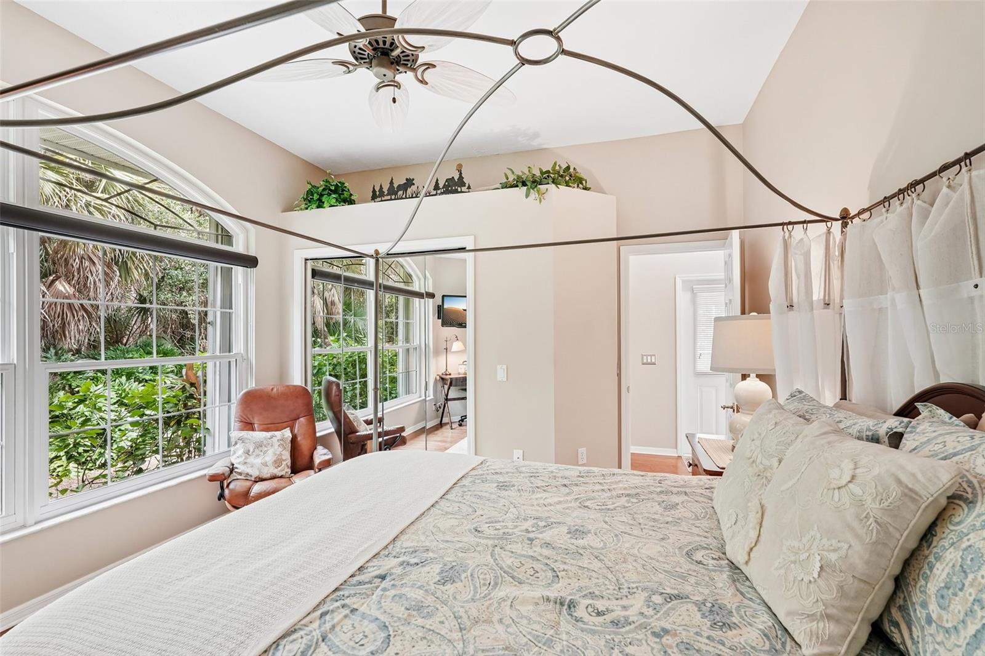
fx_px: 438
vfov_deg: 73.7
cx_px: 492
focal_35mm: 16
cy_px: 328
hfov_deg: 96.7
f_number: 8
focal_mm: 16
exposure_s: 1/10
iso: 400
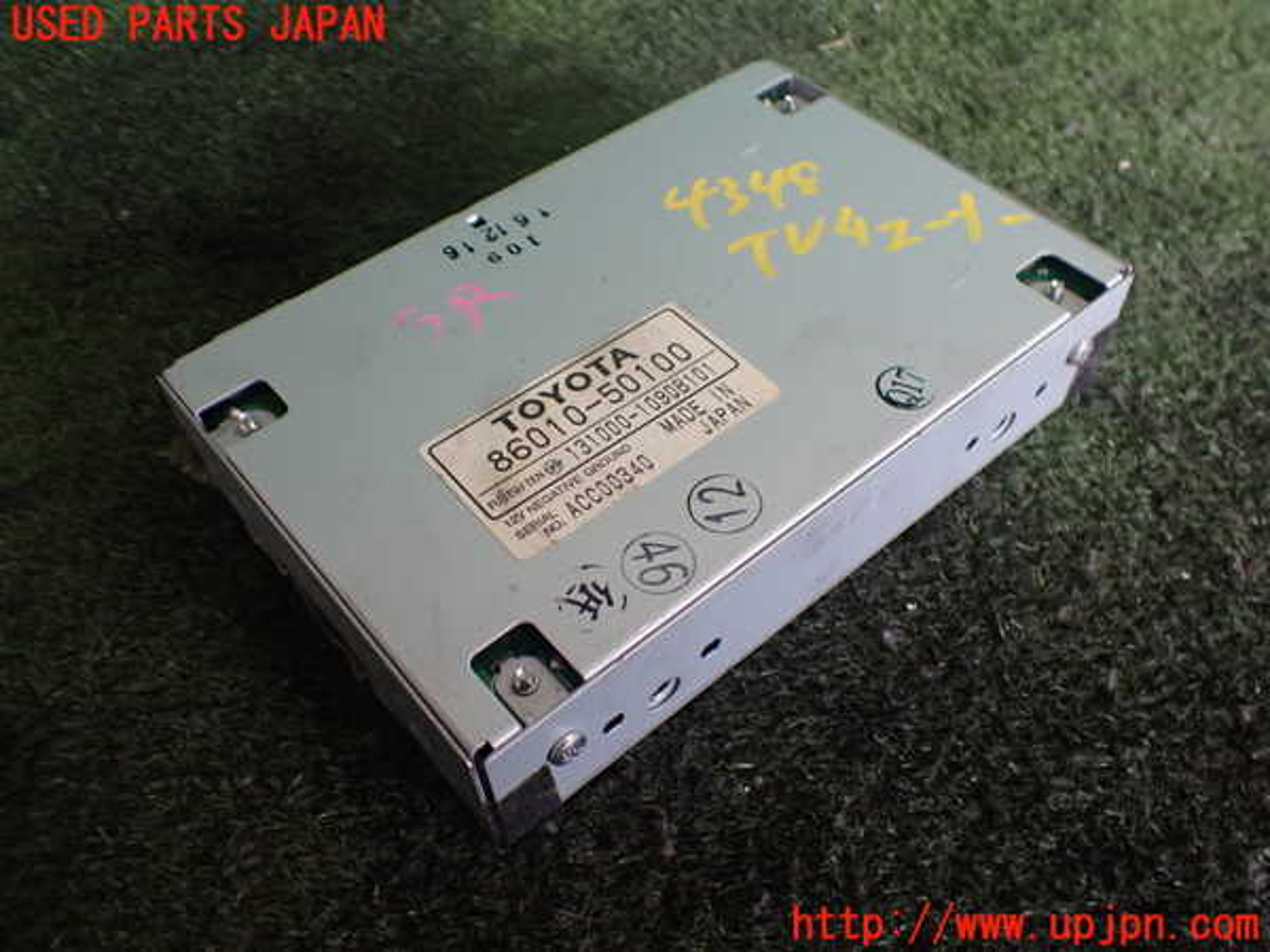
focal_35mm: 30
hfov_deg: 60.0
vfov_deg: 46.8
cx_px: 635
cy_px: 476
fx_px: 1101
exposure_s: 1/125
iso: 250
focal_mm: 5.4
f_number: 2.3
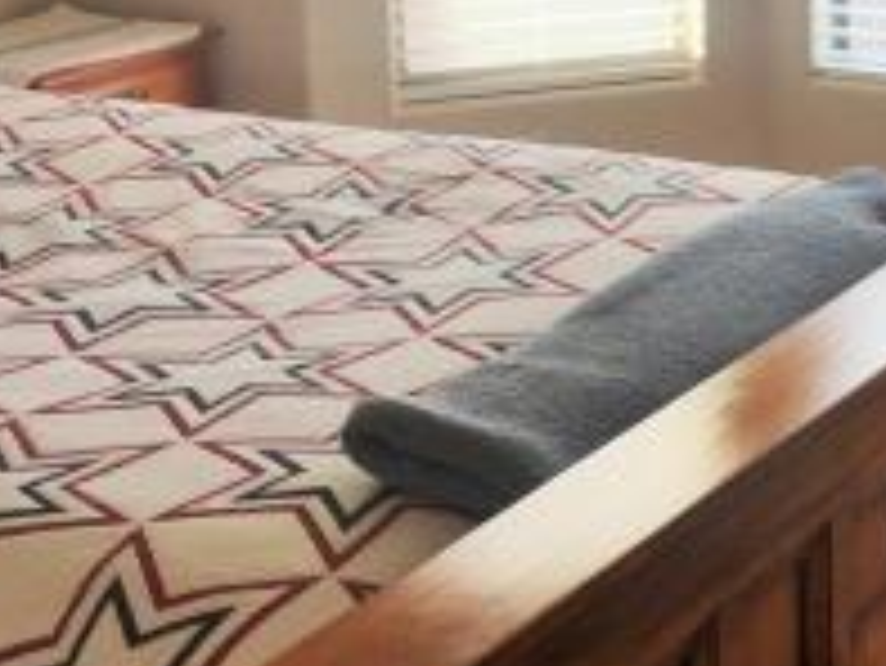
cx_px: 913
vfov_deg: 15.6
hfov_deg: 20.1
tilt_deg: -11.5
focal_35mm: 94
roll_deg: -0.1
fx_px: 2407
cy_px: 90
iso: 32
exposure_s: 1/60
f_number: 2.2
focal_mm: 4.15
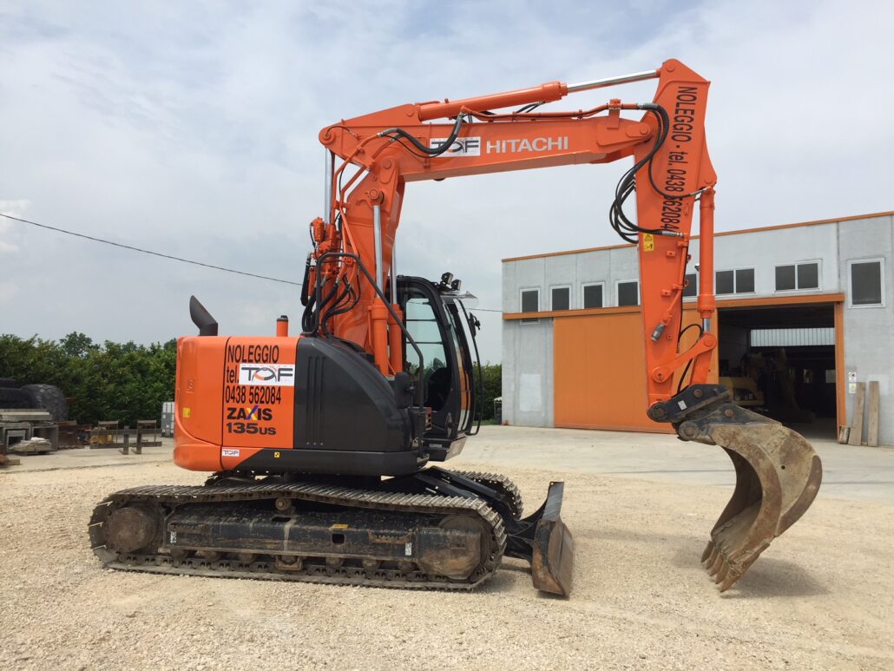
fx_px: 749
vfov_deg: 48.2
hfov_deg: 61.6
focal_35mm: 29
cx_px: 447
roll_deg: -1.9
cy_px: 336
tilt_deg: +5.0
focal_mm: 4.15
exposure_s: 1/2825
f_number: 2.2
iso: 32
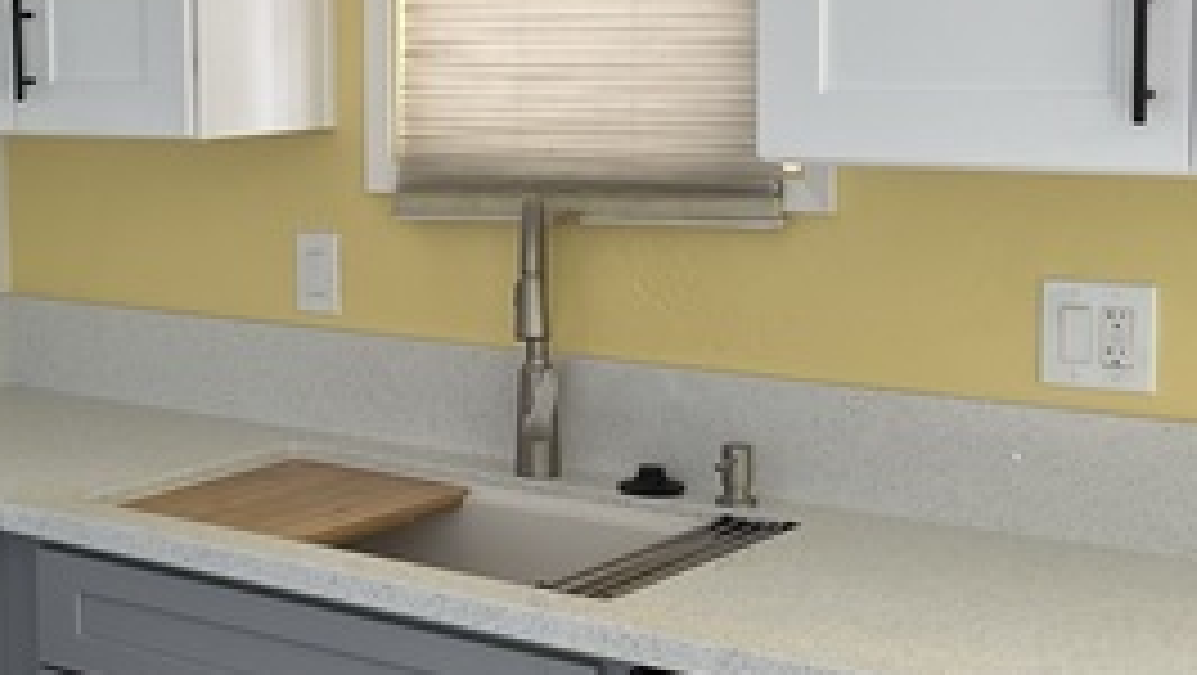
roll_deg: -0.3
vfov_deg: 17.0
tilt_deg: -4.6
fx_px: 2255
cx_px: 79
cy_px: 212
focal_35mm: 71
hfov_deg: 28.4
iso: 50
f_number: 1.6
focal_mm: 5.1
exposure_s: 1/122
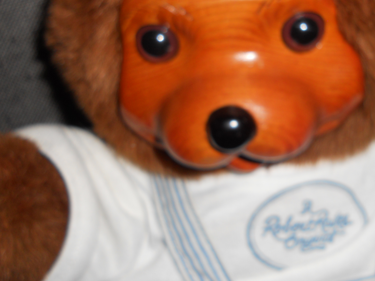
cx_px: 252
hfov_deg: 39.2
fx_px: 520
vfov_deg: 30.1
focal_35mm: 48
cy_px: 102
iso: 80
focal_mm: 5.8
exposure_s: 1/25
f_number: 8.8
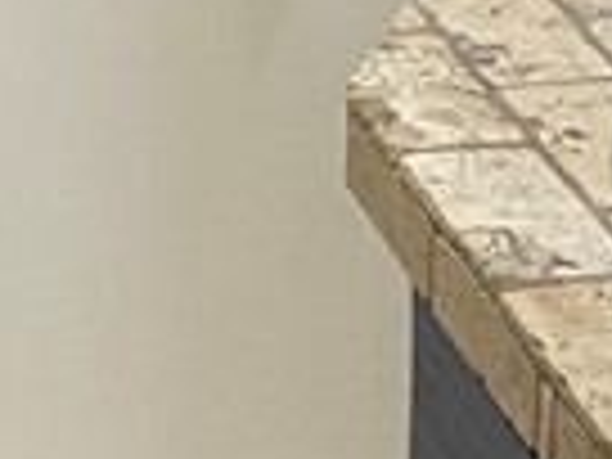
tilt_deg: -10.4
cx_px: 58
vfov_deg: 7.0
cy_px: -747
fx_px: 3465
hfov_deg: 10.0
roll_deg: +0.8
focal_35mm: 196
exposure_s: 1/60
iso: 250
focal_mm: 4.25
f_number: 1.8
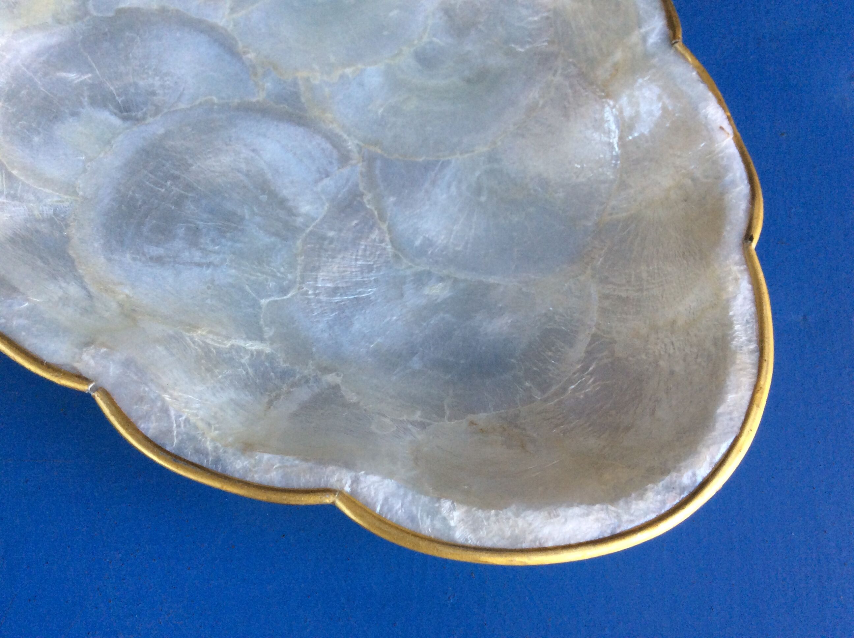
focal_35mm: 32
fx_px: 788
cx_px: 427
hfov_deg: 56.9
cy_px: 319
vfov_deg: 44.1
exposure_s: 1/100
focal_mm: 3.3
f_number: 2.4
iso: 64
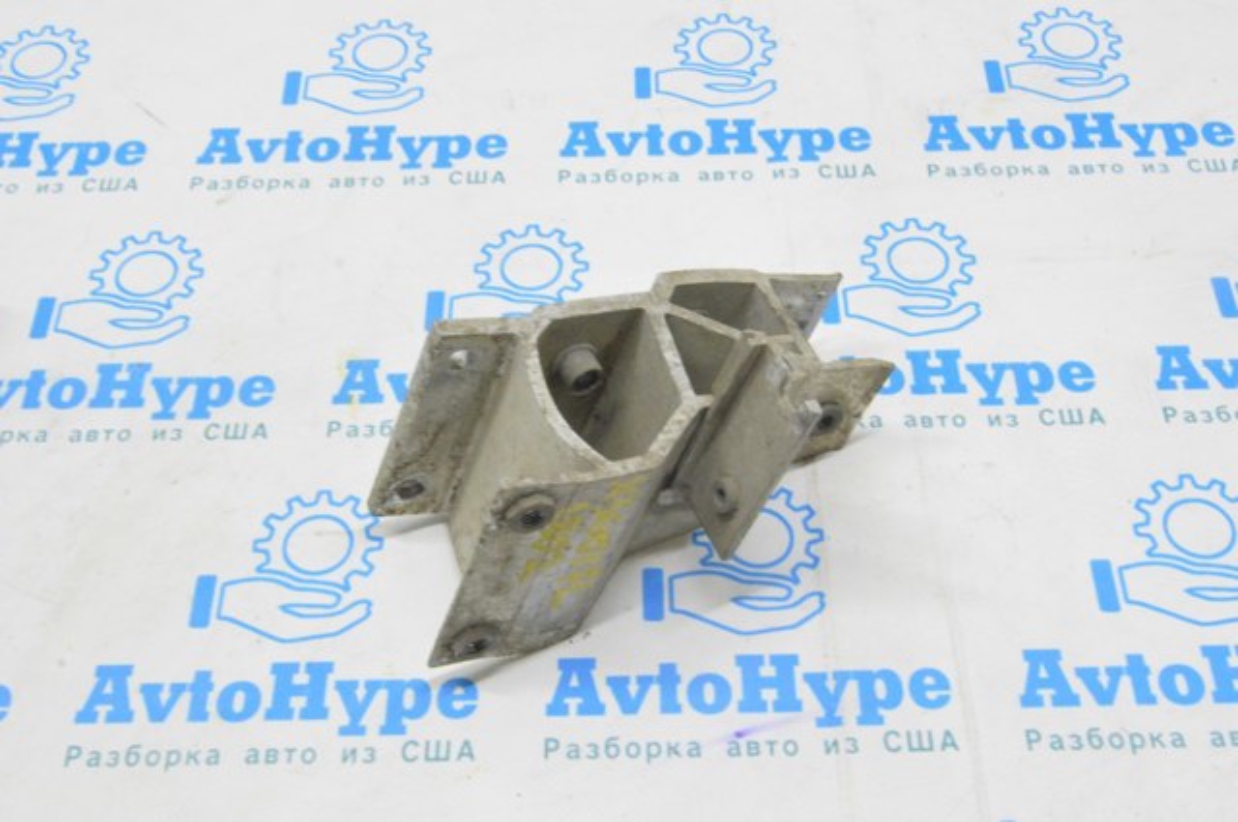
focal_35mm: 45
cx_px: 619
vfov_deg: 29.8
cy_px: 411
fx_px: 1546
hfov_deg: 43.7
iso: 6400
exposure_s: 1/15
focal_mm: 30
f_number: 20
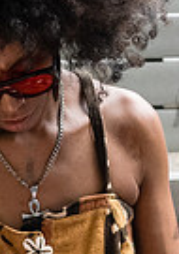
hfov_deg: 4.8
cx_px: -28
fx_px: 2121
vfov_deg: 6.9
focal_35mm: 295
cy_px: 164
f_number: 3.5
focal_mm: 60
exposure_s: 1/640
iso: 4000
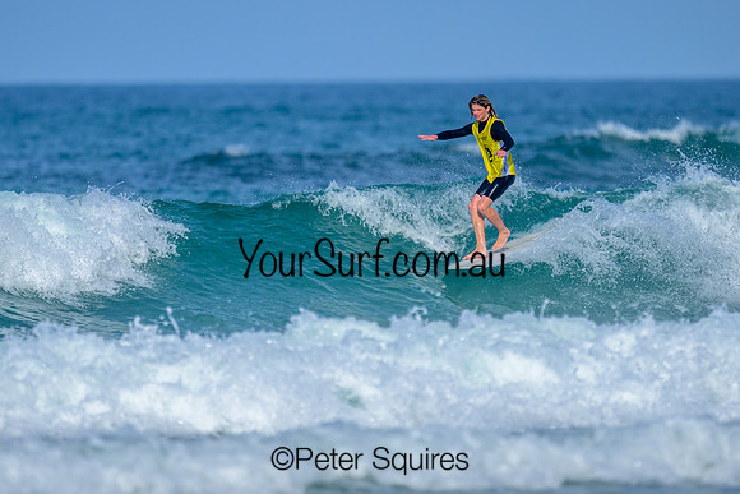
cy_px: 202
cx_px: 387
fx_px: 22615
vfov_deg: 1.3
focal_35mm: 1100
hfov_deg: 1.9
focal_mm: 800
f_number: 6.3
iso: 200
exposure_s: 1/2000
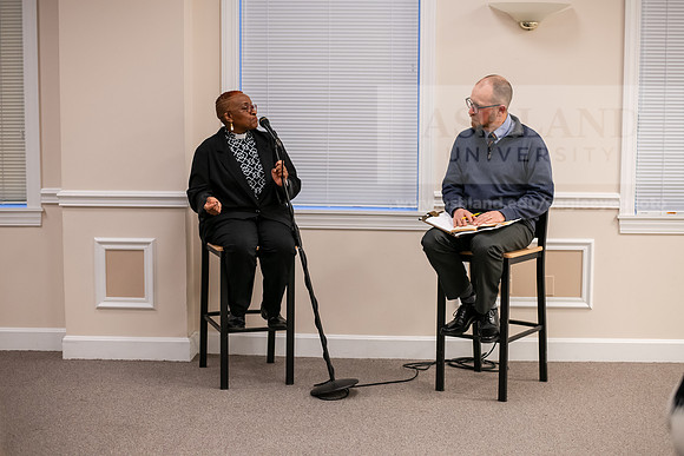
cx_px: 342
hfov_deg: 39.6
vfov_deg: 27.0
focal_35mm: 50
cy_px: 228
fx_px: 950
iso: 2000
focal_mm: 50
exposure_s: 1/200
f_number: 2.5
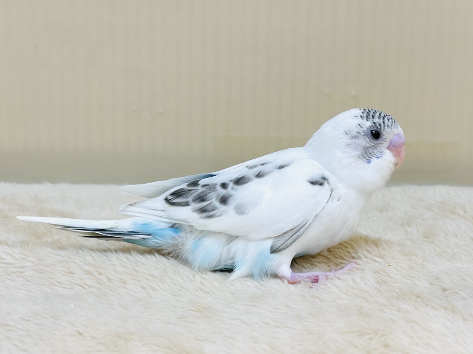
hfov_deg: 36.8
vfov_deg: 28.0
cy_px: 177
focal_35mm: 52
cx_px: 236
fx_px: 711
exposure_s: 1/100
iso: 80
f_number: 2
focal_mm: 6
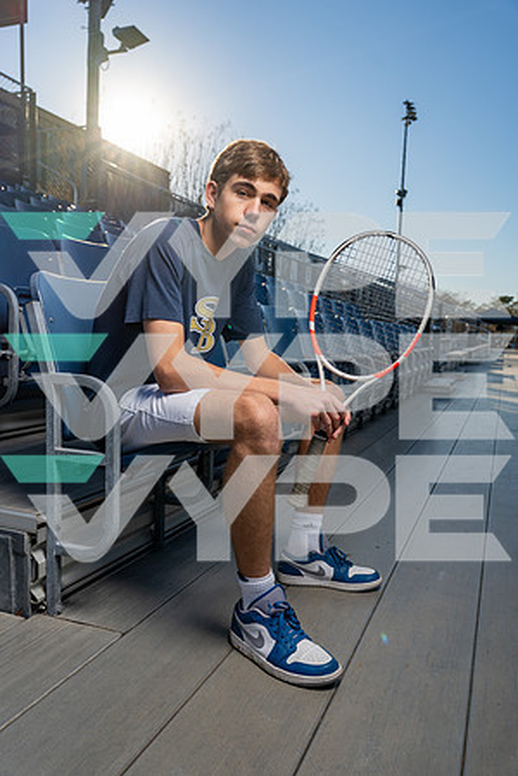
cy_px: 388
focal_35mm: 29
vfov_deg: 63.7
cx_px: 259
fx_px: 626
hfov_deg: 45.0
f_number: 4.5
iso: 100
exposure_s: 1/1000
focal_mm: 29
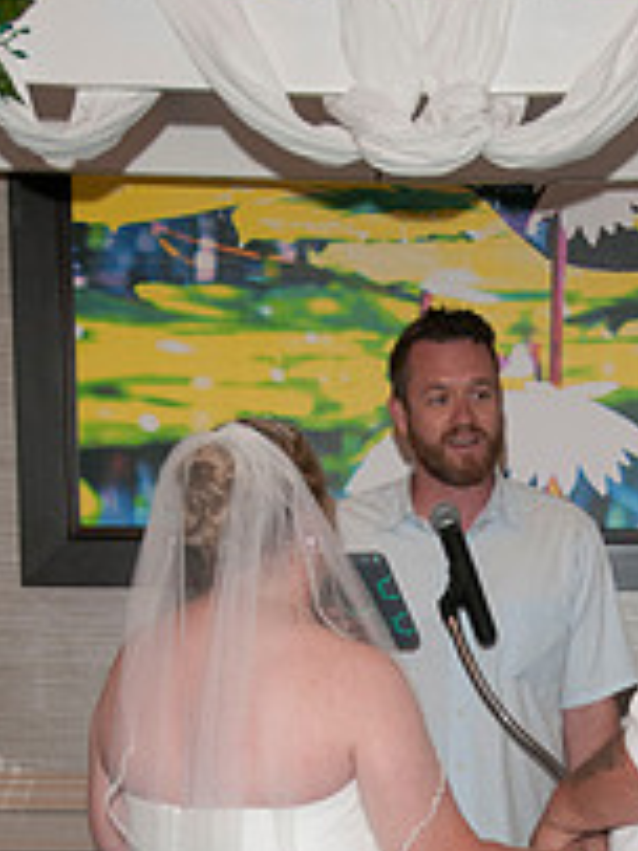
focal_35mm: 115
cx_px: 514
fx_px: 2829
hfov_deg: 12.8
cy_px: 885
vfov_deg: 16.7
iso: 800
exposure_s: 1/125
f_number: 5.6
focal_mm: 36
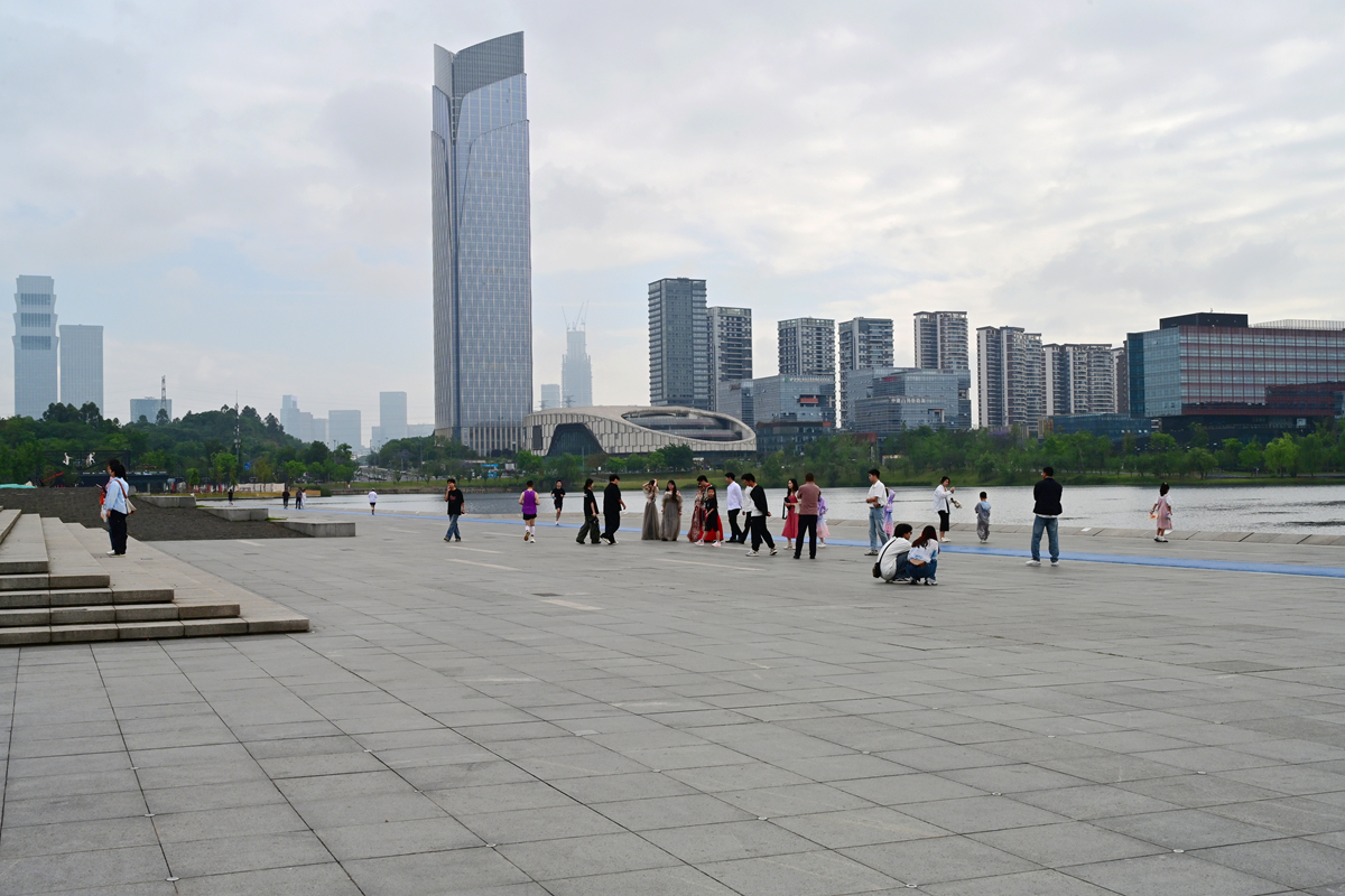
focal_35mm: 39
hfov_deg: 49.6
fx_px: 1457
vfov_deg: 34.2
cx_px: 672
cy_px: 448
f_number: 16
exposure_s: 1/160
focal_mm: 39
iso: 320
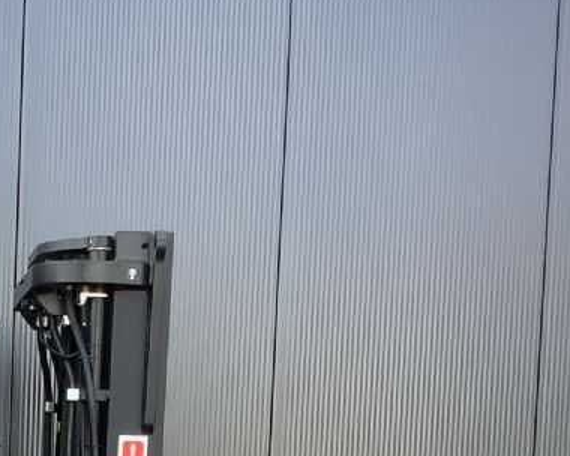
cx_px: -159
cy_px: 639
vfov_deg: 14.3
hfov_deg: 17.7
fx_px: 1721
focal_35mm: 102
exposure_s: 1/120
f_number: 2.4
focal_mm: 3.3
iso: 32
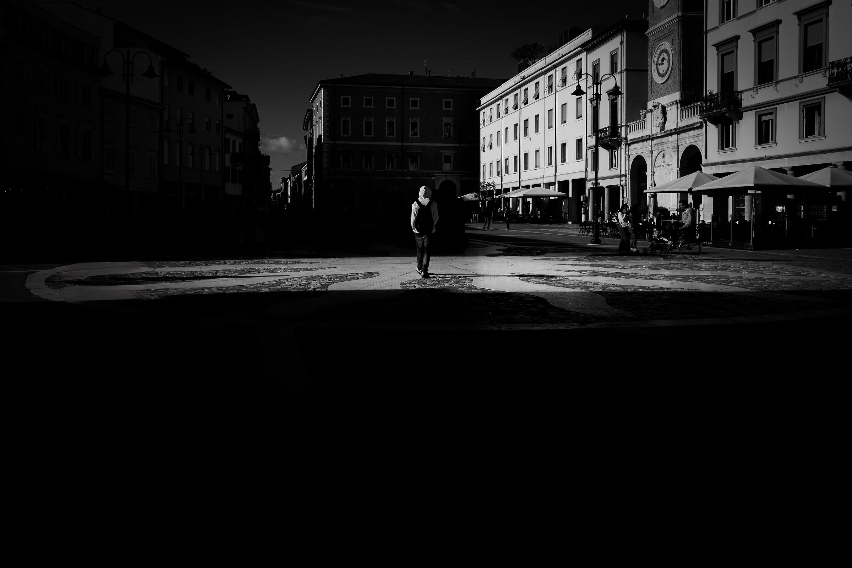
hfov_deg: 65.5
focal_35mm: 28
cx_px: 426
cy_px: 284
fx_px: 663
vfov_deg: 46.4
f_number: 14
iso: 100
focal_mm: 28
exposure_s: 1/500
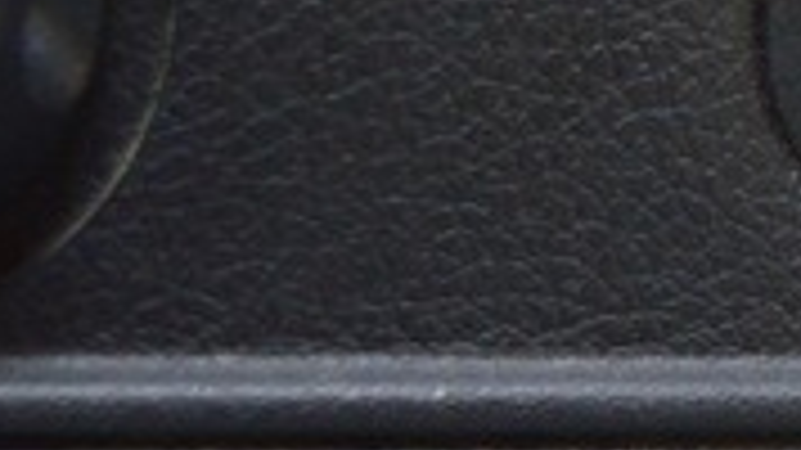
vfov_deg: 4.5
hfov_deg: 7.8
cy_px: 88
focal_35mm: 271
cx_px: 1341
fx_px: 5754
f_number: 4.2
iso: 400
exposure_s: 1/40
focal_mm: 30
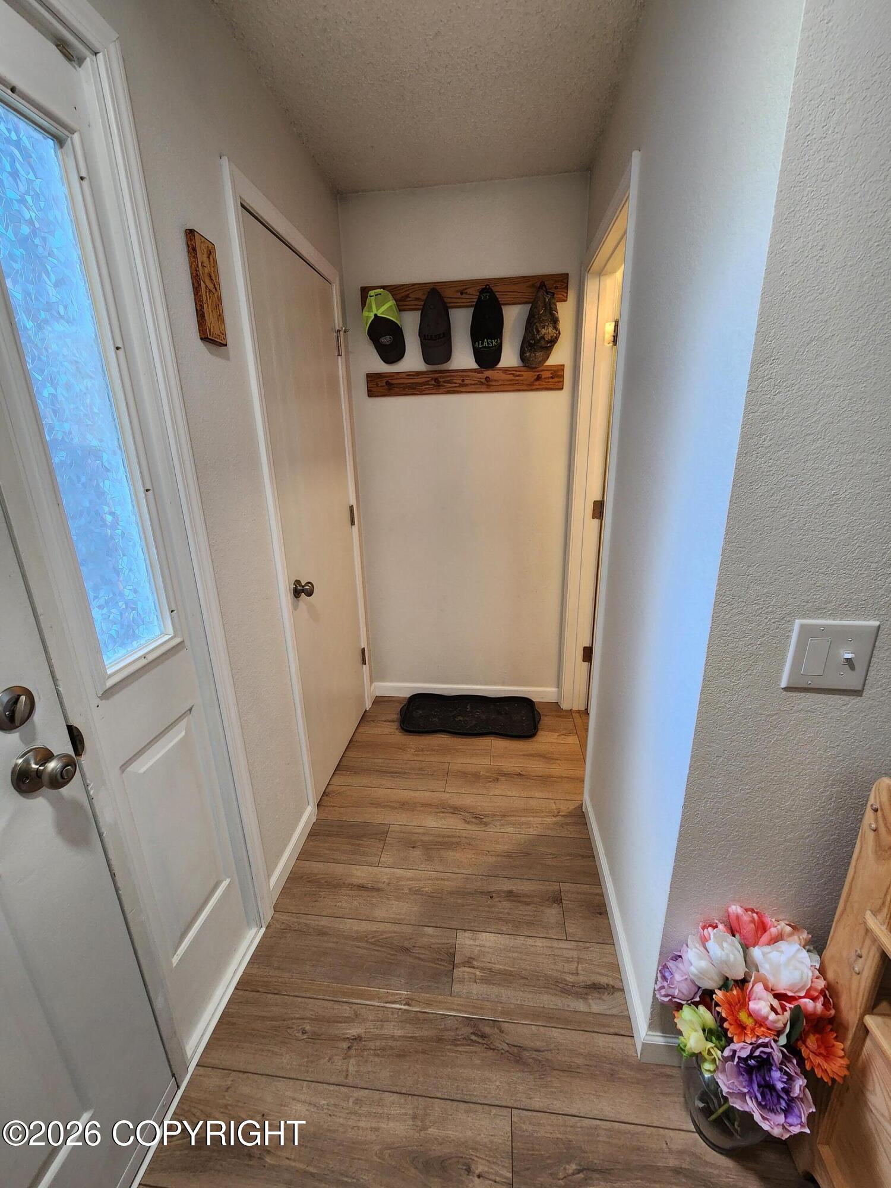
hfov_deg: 89.9
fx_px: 446
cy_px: 594
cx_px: 446
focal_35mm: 13
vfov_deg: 106.2
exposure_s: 1/60
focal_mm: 2.2
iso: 200
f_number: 2.2
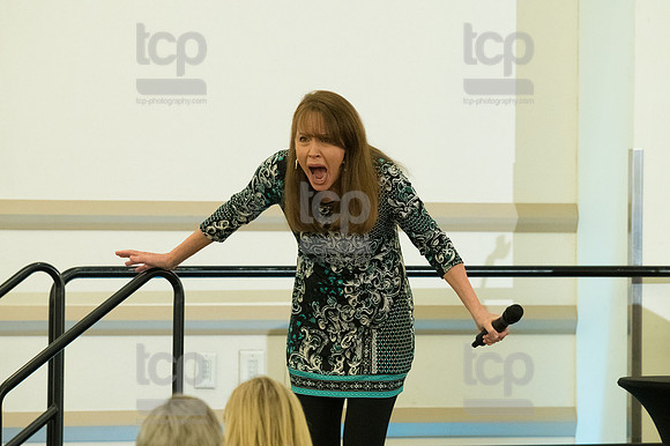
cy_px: 223
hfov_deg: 6.9
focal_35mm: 300
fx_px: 5580
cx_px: 335
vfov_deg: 4.6
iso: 3200
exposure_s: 1/400
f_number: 4.5
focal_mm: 200
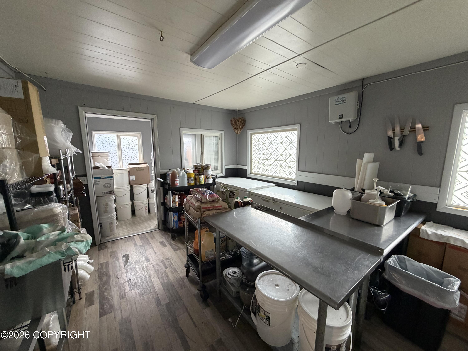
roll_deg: +0.8
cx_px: 234
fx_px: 189
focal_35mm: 14
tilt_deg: -8.8
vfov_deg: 85.7
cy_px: 176
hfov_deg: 102.1
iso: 320
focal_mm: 2.22
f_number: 2.2
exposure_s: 1/60
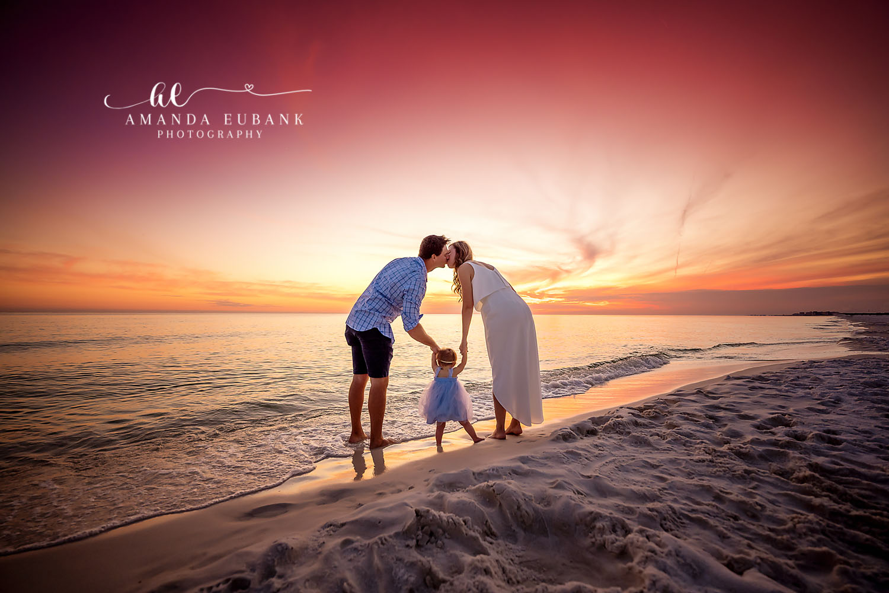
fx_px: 346
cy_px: 296
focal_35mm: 14
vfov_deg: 81.2
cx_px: 444
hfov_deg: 104.3
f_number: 2.8
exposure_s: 1/200
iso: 500
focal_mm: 14
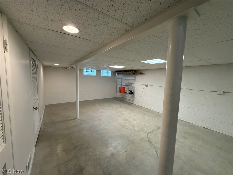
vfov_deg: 85.7
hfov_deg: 102.1
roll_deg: -1.6
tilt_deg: -5.0
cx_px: 116
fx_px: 94
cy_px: 88
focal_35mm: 14
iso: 250
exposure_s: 1/120
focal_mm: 2.22
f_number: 2.2
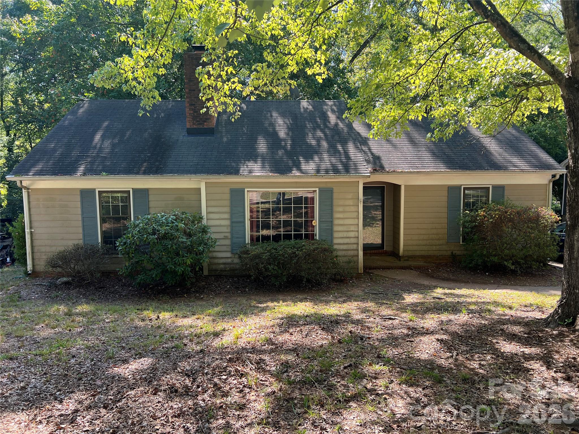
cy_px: 217
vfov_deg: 53.1
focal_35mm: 26
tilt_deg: -5.5
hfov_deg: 67.3
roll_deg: +0.6
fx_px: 435
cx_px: 290
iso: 50
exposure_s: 1/466
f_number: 1.5
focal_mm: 5.7
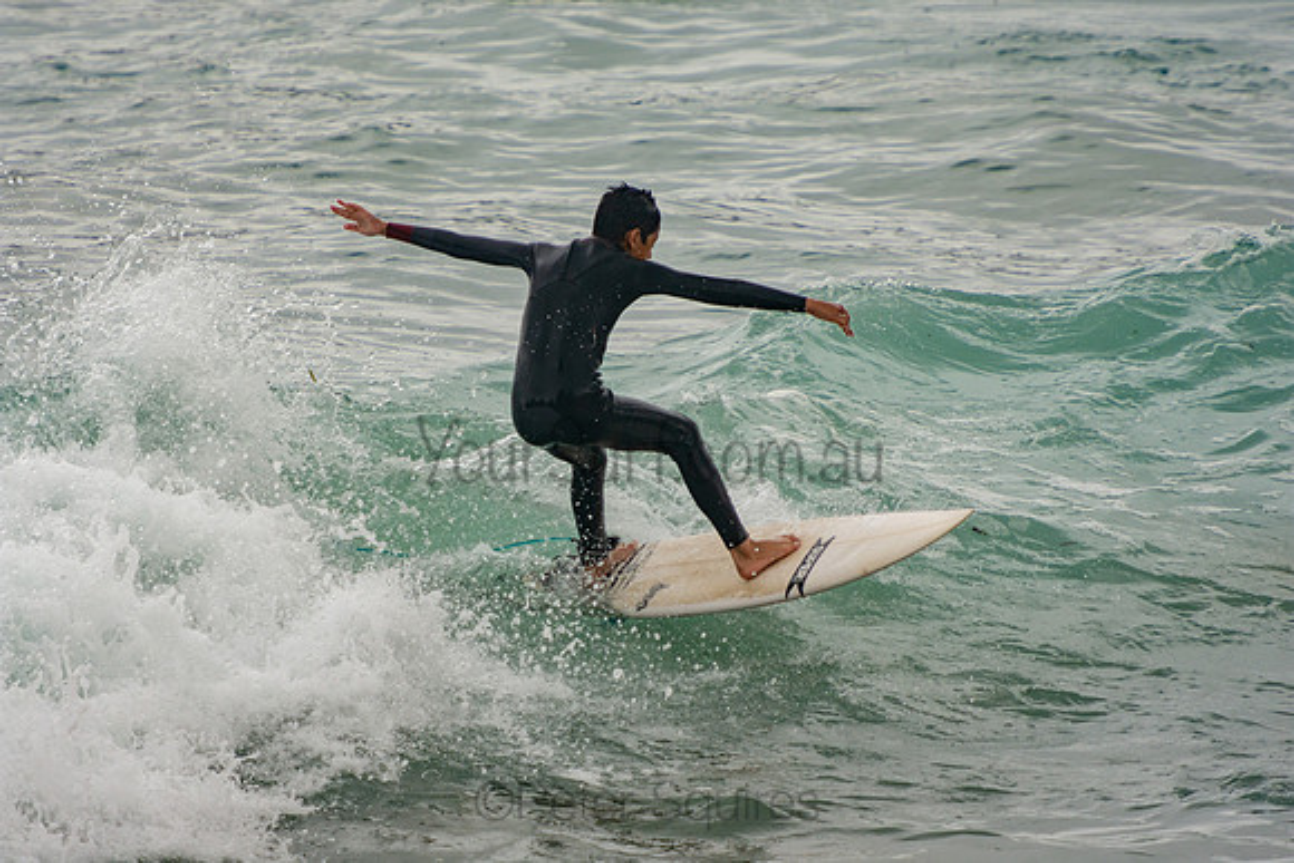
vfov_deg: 2.7
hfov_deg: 4.0
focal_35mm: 510
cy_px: 432
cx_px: 647
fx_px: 18335
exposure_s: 1/1250
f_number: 5.6
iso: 280
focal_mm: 340
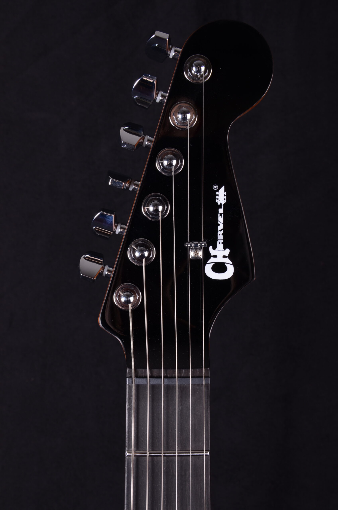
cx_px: 169
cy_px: 255
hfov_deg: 25.6
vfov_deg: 37.9
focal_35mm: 52
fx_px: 743
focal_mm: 35
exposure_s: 1/200
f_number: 13
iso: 200
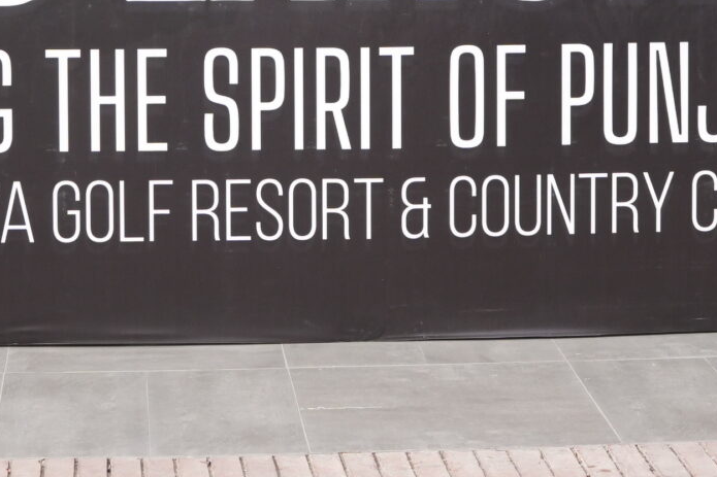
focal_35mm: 129
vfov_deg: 10.3
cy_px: -251
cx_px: 274
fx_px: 2568
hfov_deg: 15.9
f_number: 6.3
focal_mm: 35
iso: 640
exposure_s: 1/100
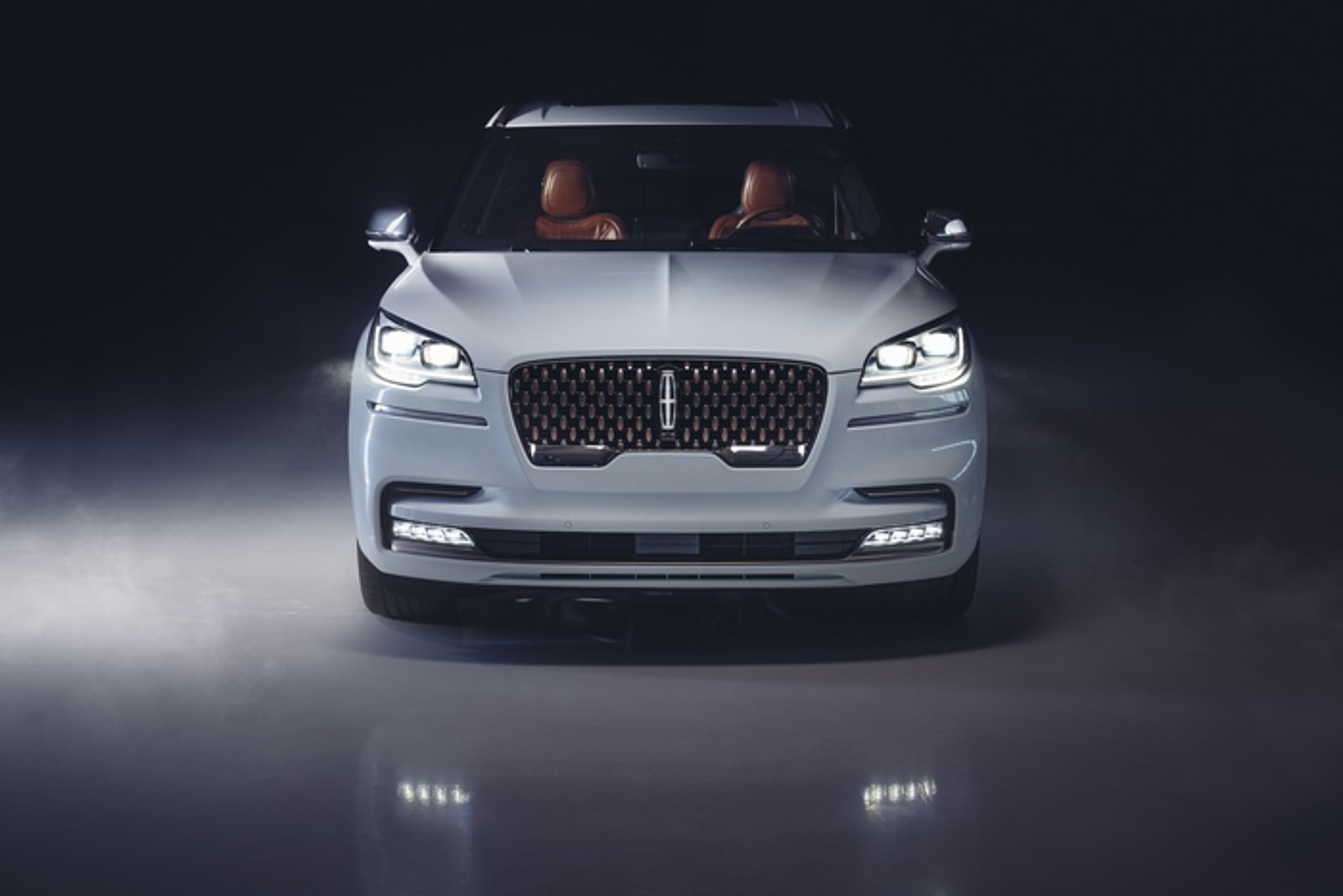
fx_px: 2052
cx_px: 672
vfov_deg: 24.6
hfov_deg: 36.2
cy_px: 448
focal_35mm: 55
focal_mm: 55
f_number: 3.5
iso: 320
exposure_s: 1/200
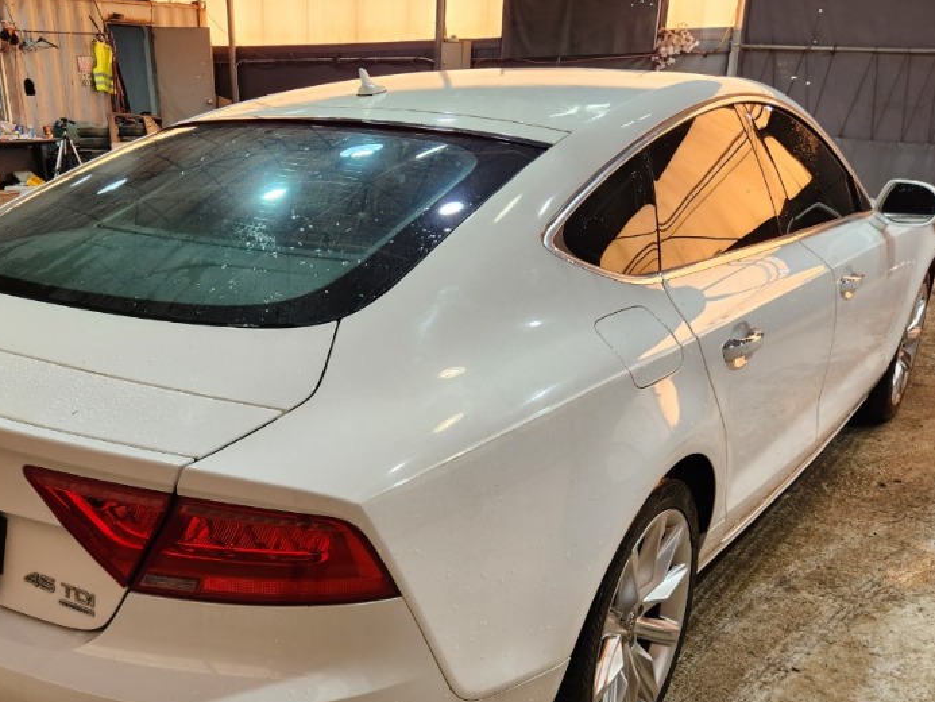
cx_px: 372
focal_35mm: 34
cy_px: 506
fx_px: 919
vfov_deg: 40.9
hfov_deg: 53.6
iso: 80
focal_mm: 5.4
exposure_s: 1/120
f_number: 1.8
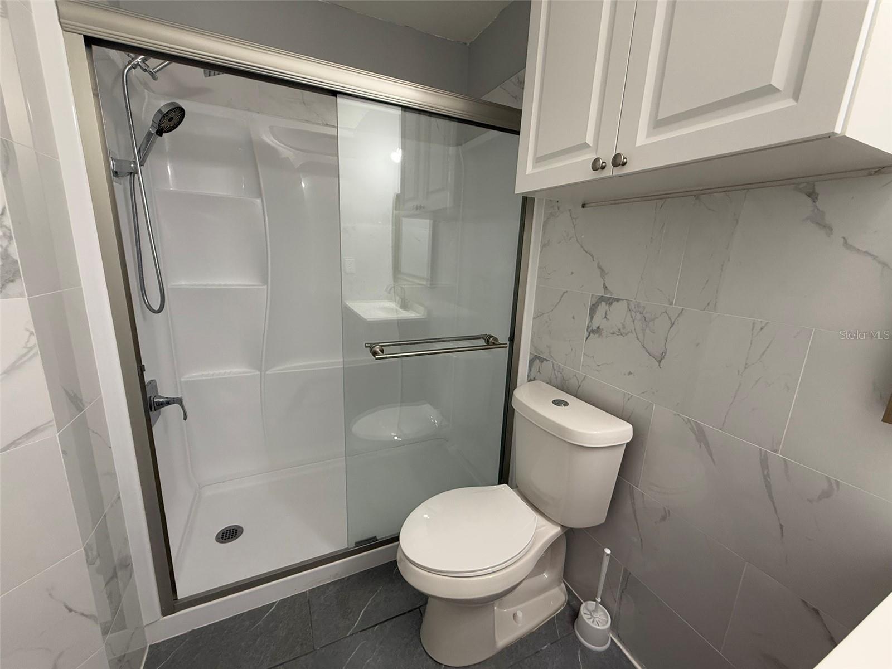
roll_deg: -2.7
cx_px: 446
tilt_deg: -14.2
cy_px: 334
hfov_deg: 102.1
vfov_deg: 85.7
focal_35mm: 14
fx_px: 361
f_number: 2.2
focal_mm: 2.22
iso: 200
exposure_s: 1/120
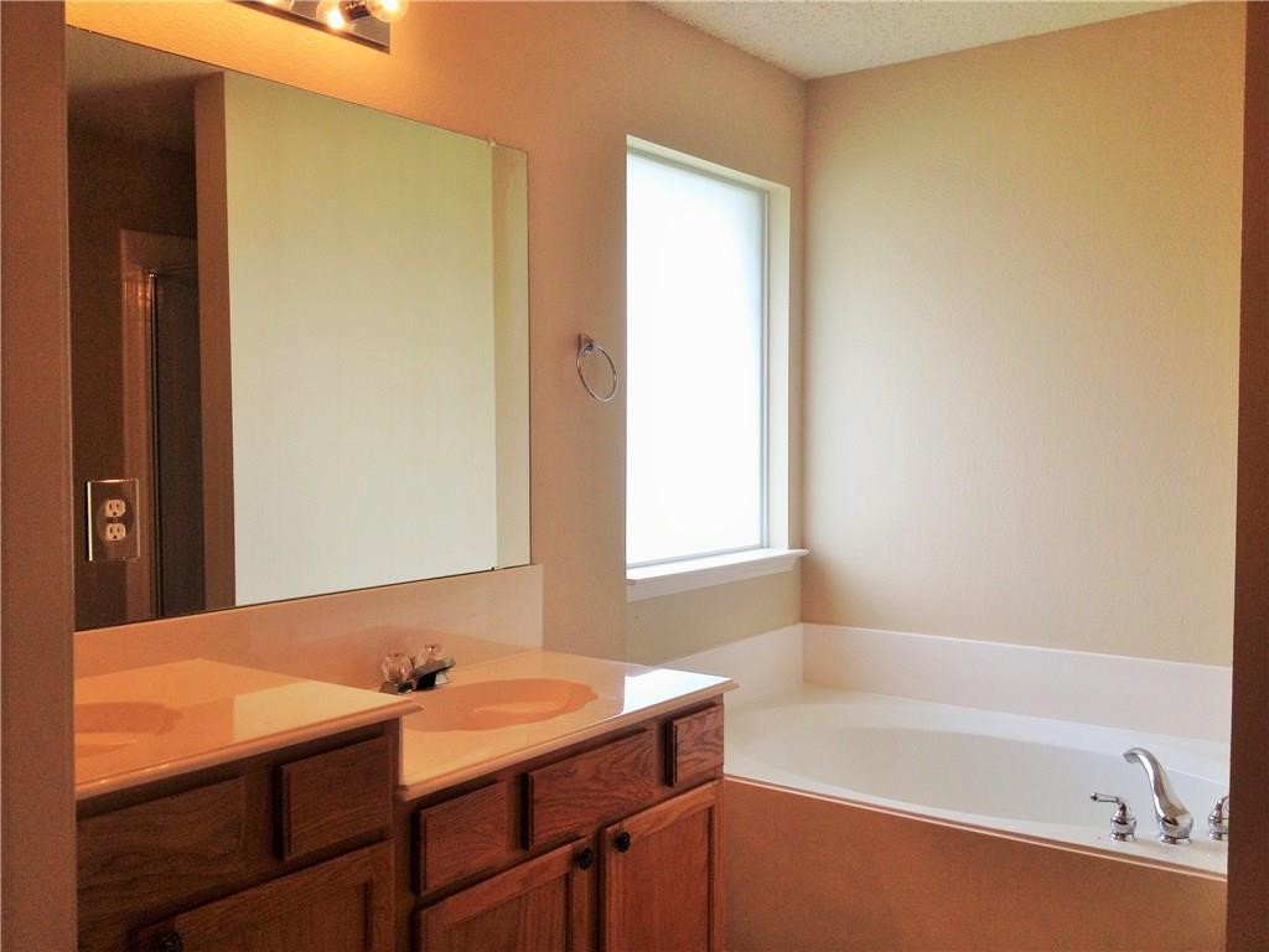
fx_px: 1283
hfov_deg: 52.6
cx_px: 634
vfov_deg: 40.7
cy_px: 476
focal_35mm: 35
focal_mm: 4.28
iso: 50
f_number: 2.4
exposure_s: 1/100
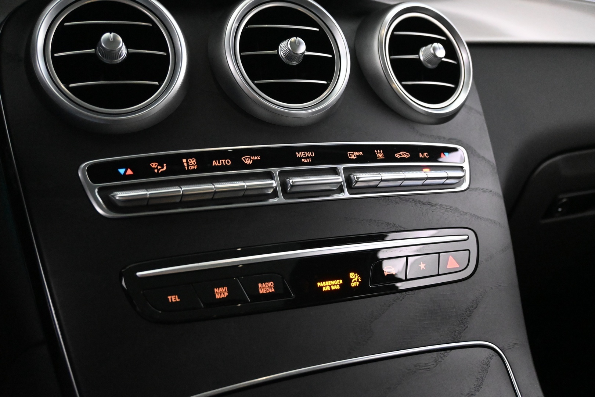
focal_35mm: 37
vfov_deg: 36.2
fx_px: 607
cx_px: 298
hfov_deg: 52.2
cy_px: 198
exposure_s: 1/40
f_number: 4.2
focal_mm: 24.5
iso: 8000
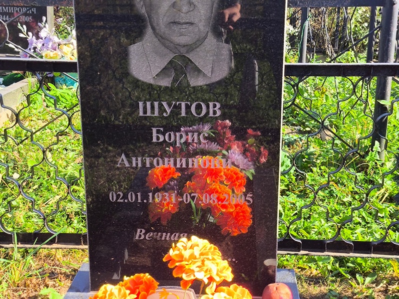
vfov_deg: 29.1
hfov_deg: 38.2
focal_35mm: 50
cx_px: 200
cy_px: 150
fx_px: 577
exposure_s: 1/550
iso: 50
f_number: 1.7
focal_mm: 4.71
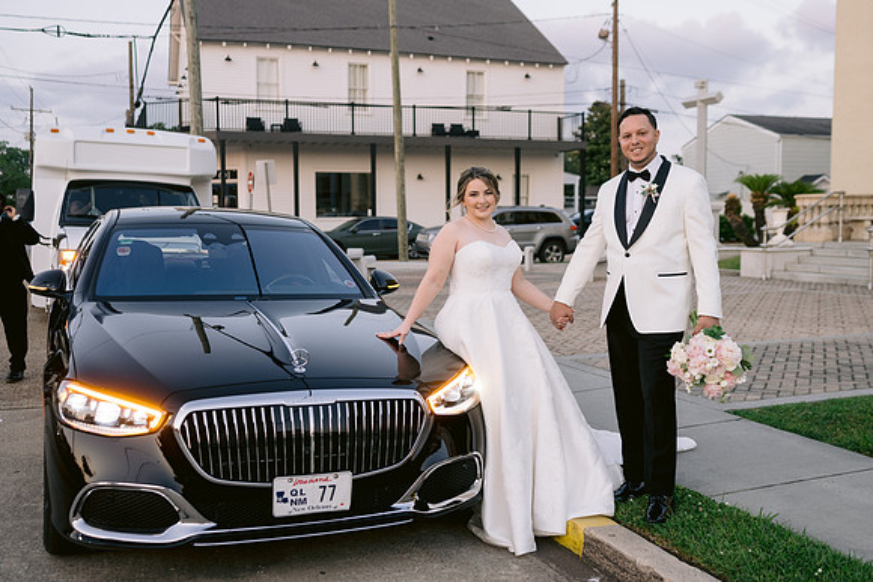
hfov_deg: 50.7
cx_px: 435
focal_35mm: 38
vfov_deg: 35.1
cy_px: 283
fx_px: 921
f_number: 2.8
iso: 400
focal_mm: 35
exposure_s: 1/400
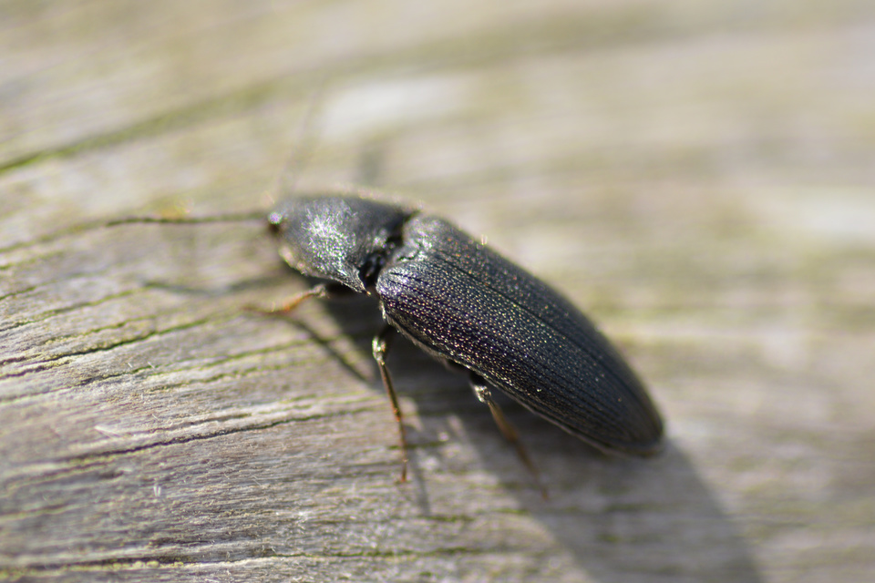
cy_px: 292
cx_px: 438
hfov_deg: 13.7
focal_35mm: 150
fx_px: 3646
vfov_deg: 9.1
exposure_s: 1/500
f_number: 5.3
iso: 100
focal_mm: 100
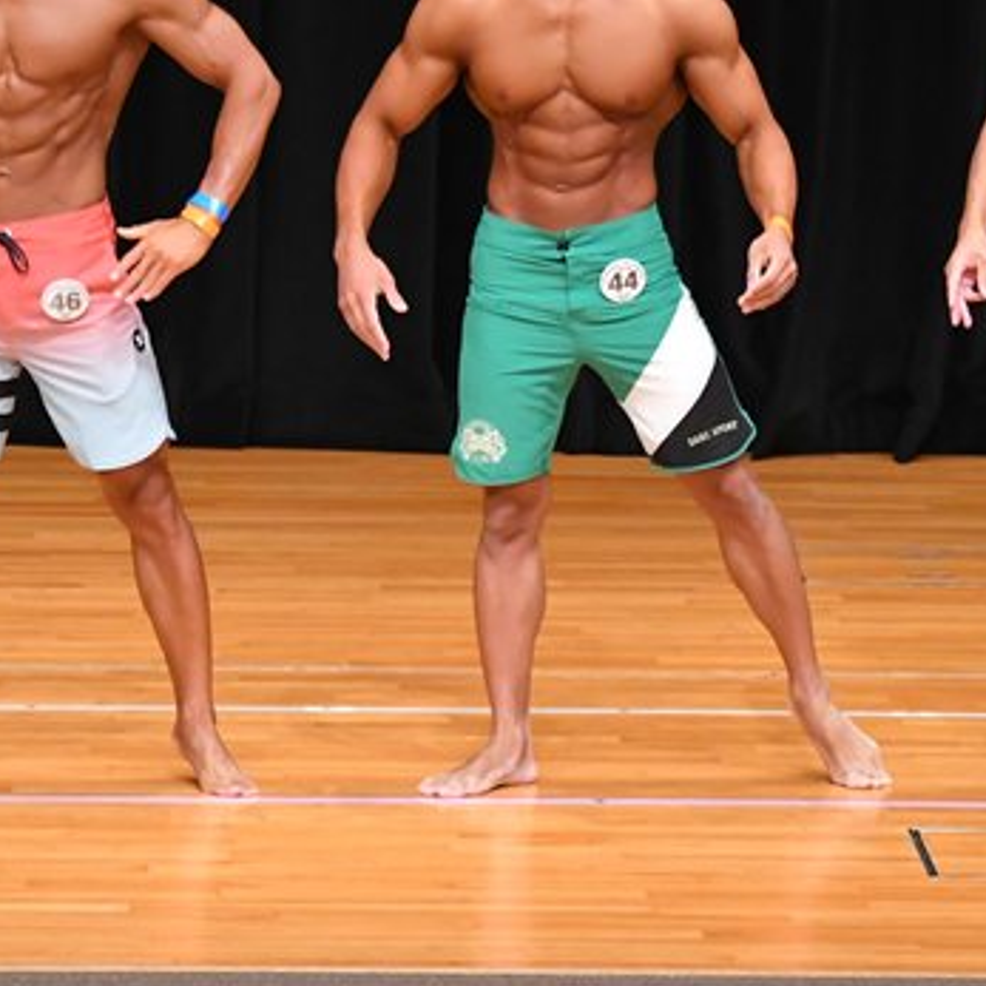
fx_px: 13760
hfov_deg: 4.1
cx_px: 612
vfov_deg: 4.1
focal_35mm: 427
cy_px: 276
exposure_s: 1/400
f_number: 5.6
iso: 4000
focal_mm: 150
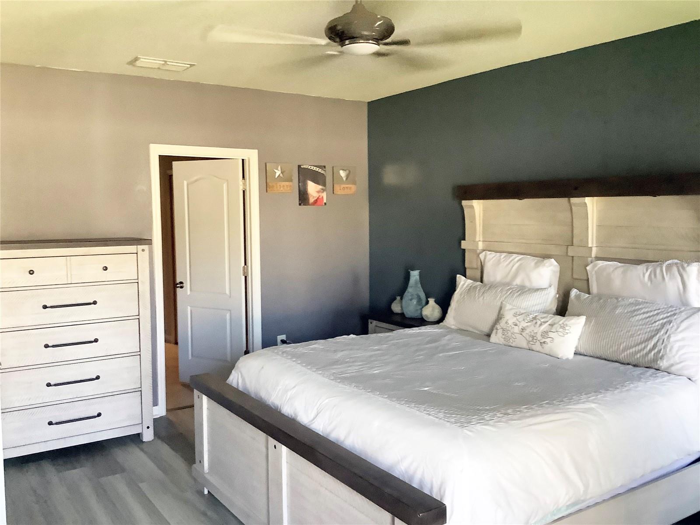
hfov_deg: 58.4
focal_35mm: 31
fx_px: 627
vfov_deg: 45.4
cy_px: 262
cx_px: 350
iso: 320
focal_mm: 3.3
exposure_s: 1/40
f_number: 2.4
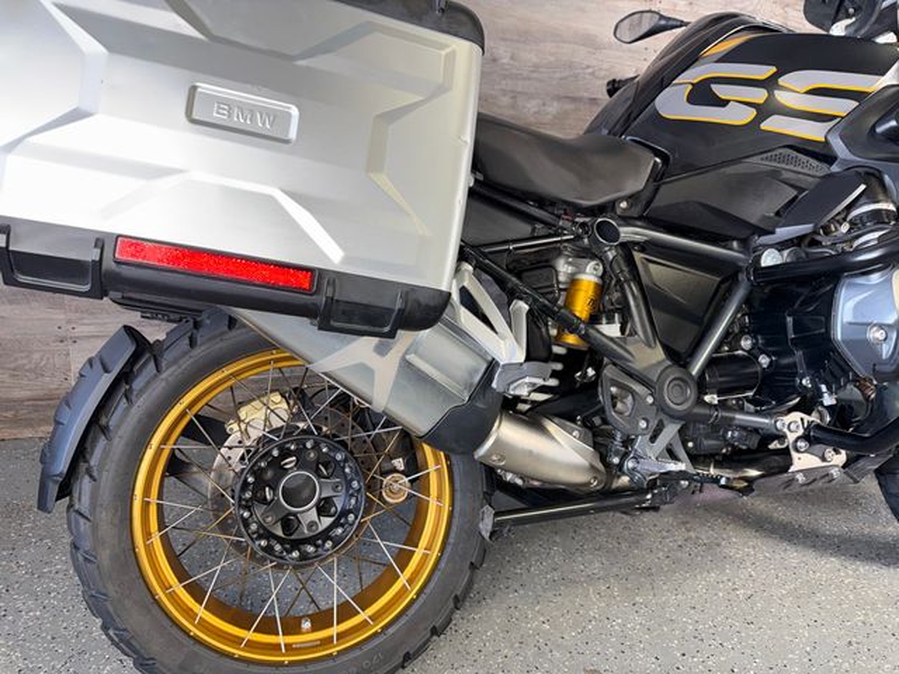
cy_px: 337
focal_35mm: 24
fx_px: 623
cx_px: 450
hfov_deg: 71.6
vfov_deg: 56.8
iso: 50
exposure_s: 1/29
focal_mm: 6.76
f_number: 1.78
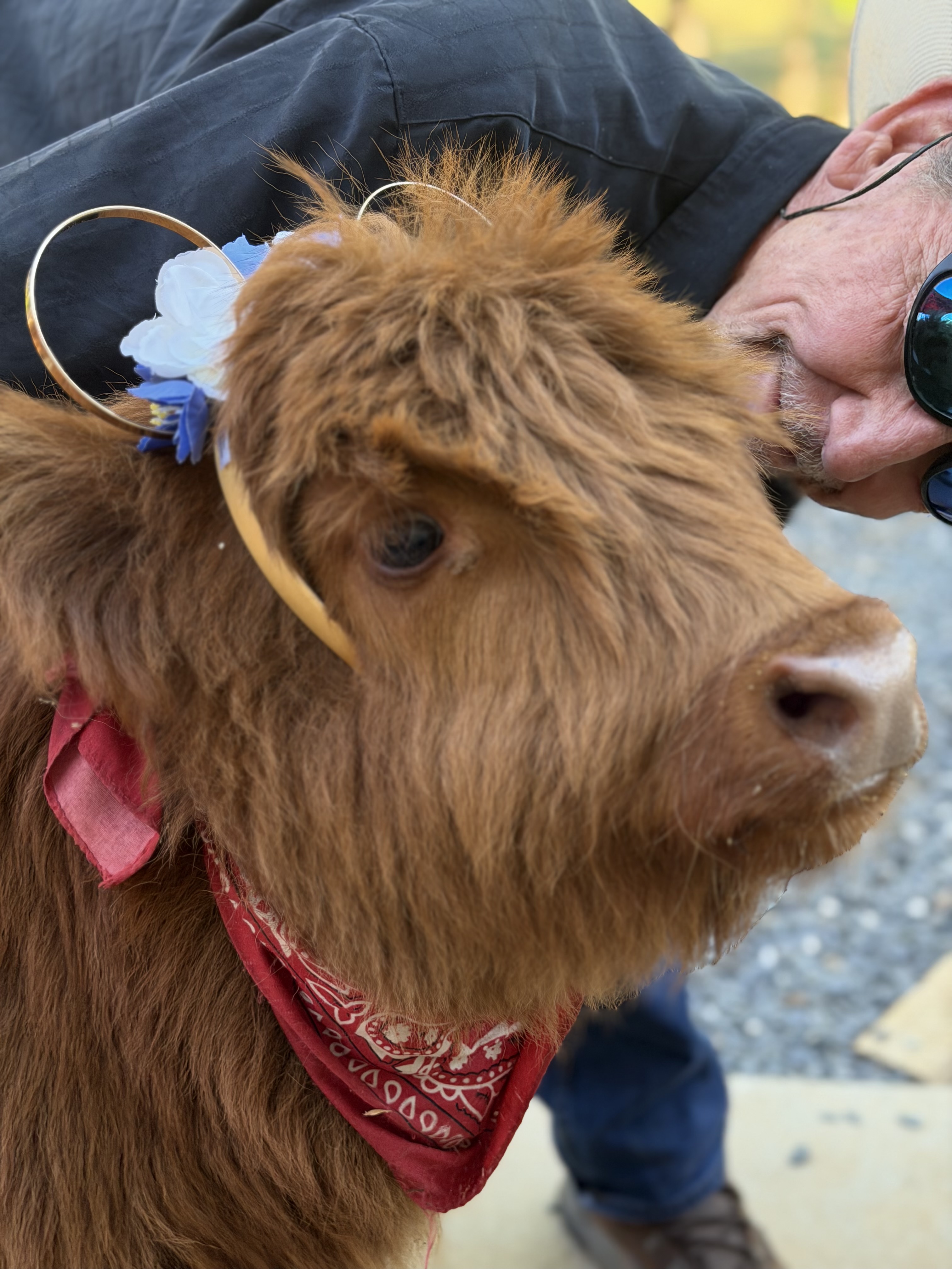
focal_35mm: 48
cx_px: 476
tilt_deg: -19.2
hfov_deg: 30.3
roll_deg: +2.5
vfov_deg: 39.7
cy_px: 634
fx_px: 1760
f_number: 1.78
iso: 80
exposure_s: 1/182
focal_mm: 6.76
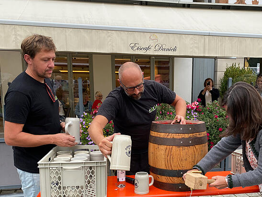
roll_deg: -0.1
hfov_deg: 48.6
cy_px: 138
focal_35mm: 38
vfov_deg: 37.2
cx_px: 161
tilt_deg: -10.4
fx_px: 288
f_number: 1.8
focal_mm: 4.25
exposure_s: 1/122
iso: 32
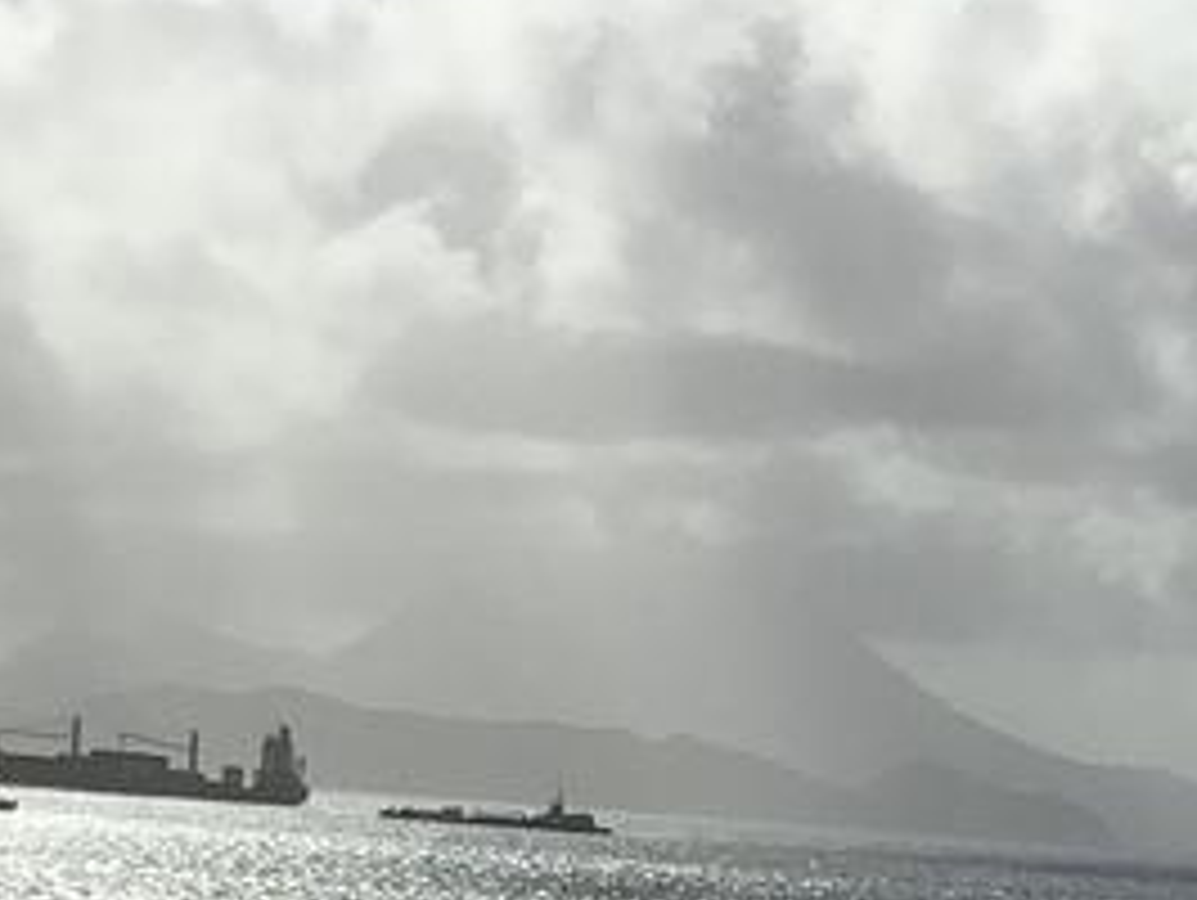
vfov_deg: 9.3
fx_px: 5157
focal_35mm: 149
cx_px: 1422
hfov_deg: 12.9
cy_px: 1814
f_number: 2.4
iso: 25
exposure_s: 1/6289
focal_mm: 3.3
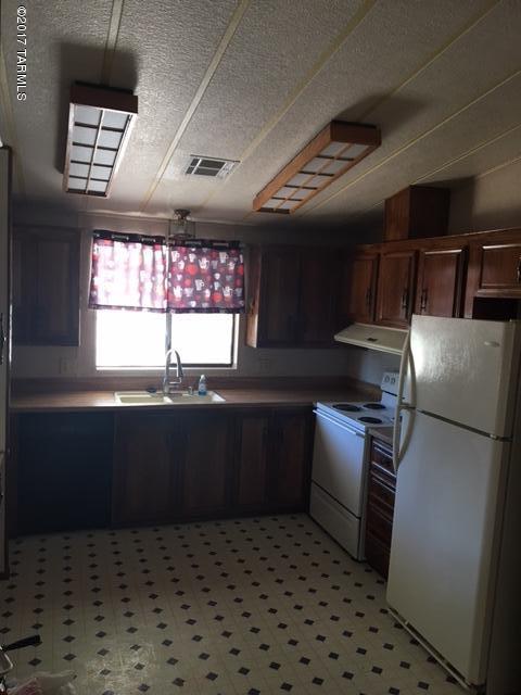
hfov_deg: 48.2
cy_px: 348
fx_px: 582
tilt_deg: -6.6
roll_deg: -3.2
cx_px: 260
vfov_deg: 61.7
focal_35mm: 29
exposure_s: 1/30
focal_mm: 4.15
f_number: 2.2
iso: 80
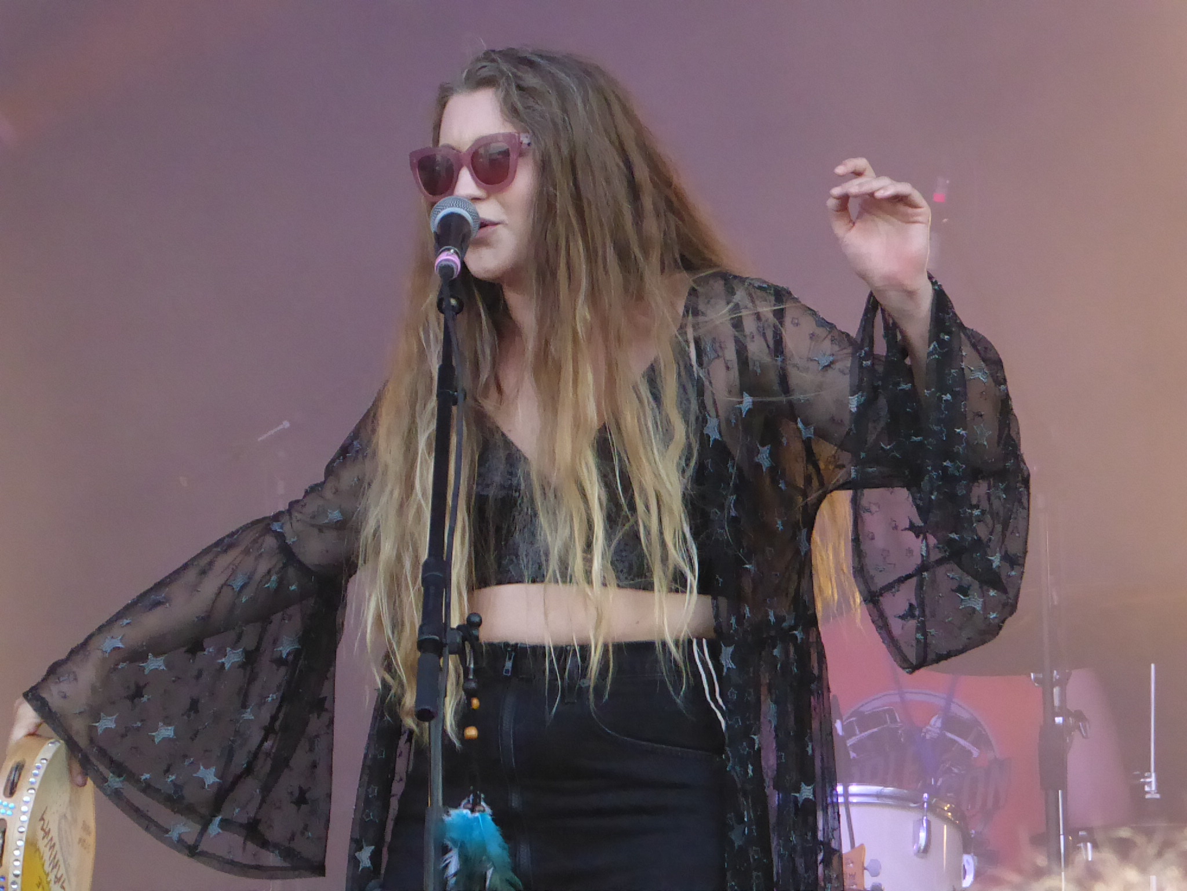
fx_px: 9087
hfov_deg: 7.5
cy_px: 446
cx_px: 594
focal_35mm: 265
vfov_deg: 5.6
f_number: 5.6
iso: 1600
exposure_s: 1/640
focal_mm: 47.5
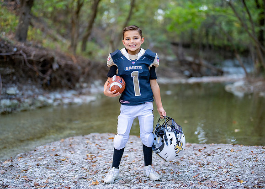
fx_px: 438
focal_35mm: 58
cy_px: 91
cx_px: 143
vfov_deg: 24.4
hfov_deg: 33.6
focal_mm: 50
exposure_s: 1/500
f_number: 1.2
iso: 500
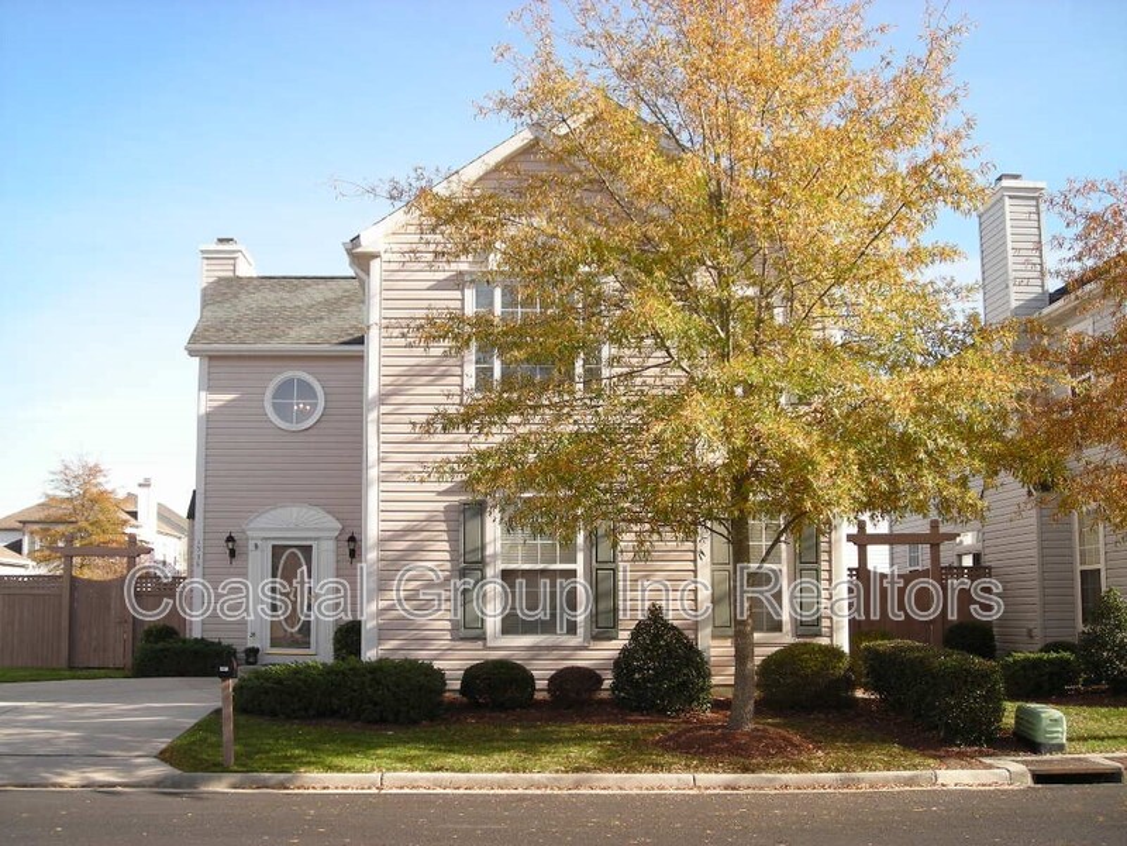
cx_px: 564
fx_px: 1335
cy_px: 423
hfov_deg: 45.8
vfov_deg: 35.1
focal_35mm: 41
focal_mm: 6.8
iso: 70
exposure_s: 1/339
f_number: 3.3
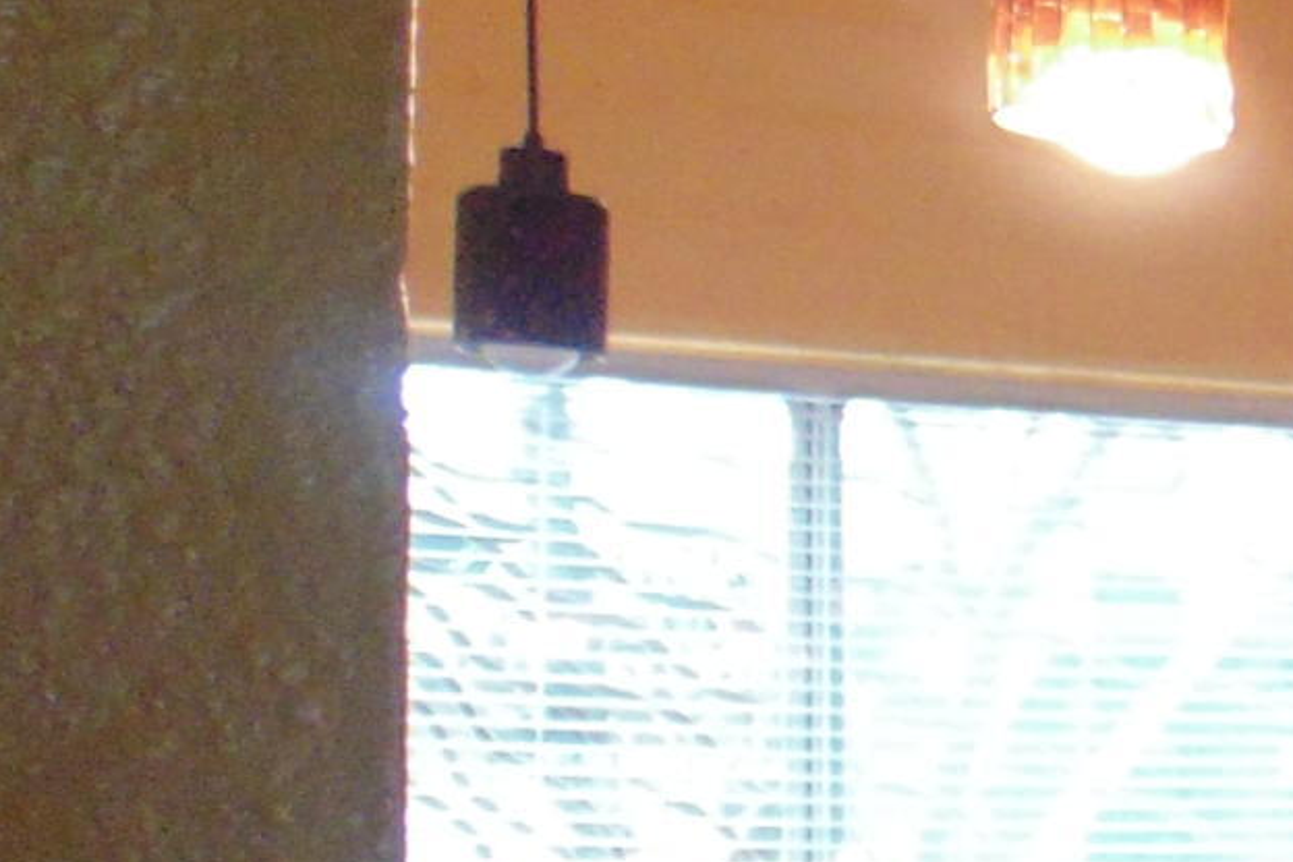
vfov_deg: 12.2
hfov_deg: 14.2
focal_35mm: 110
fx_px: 3951
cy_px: 1051
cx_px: 2872
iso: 250
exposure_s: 1/30
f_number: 3.1
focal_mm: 4
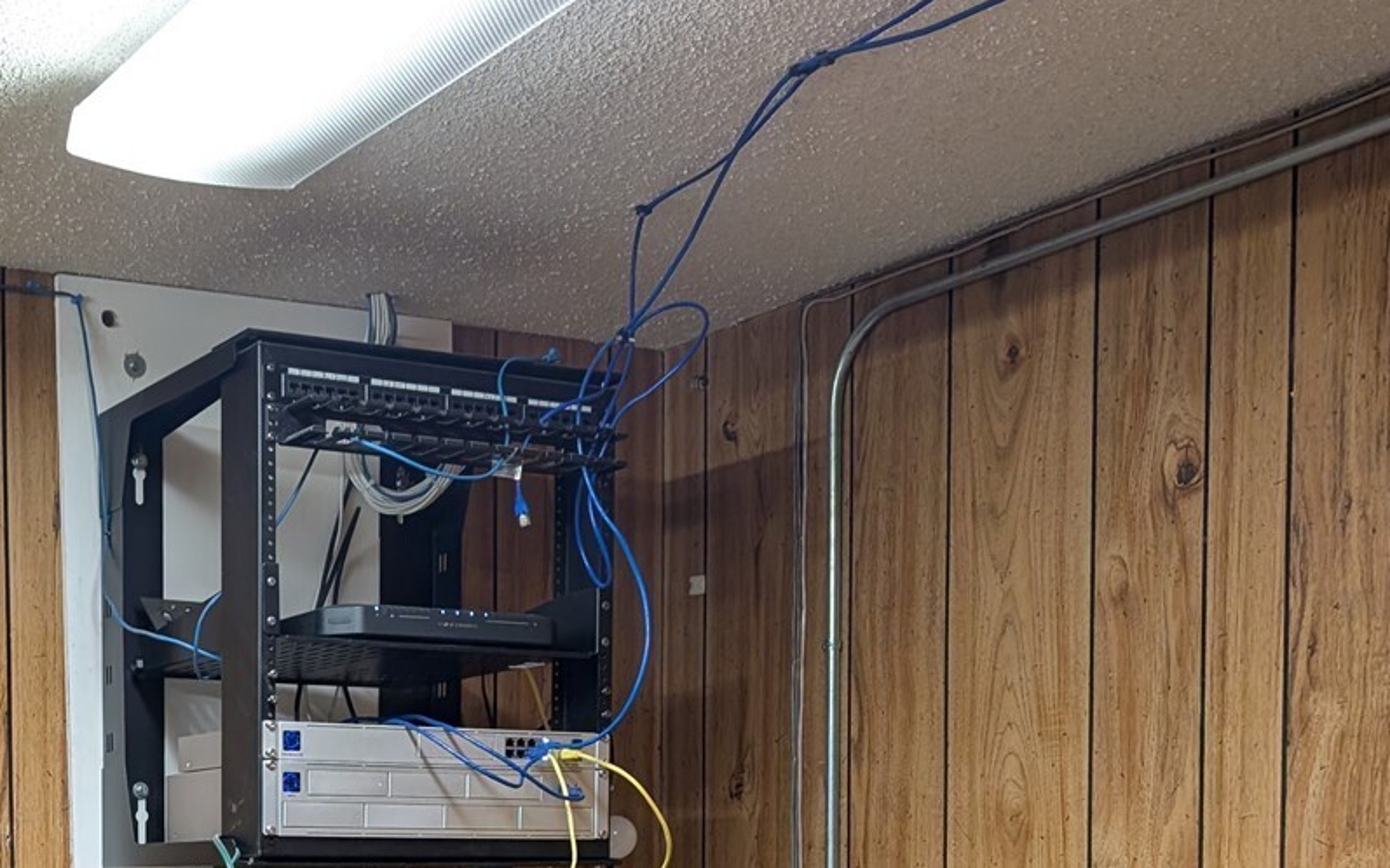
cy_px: 996
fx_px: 1932
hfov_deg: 38.0
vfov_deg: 23.5
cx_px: 269
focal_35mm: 51
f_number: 1.68
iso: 801
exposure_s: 1/120
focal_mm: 6.9
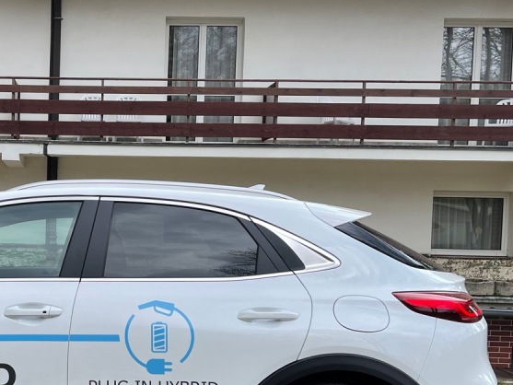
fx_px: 830
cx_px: 59
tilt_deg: -3.2
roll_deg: -1.0
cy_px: 249
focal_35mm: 56
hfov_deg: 32.7
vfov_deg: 26.0
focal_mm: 5.1
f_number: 1.6
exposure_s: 1/1212
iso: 32
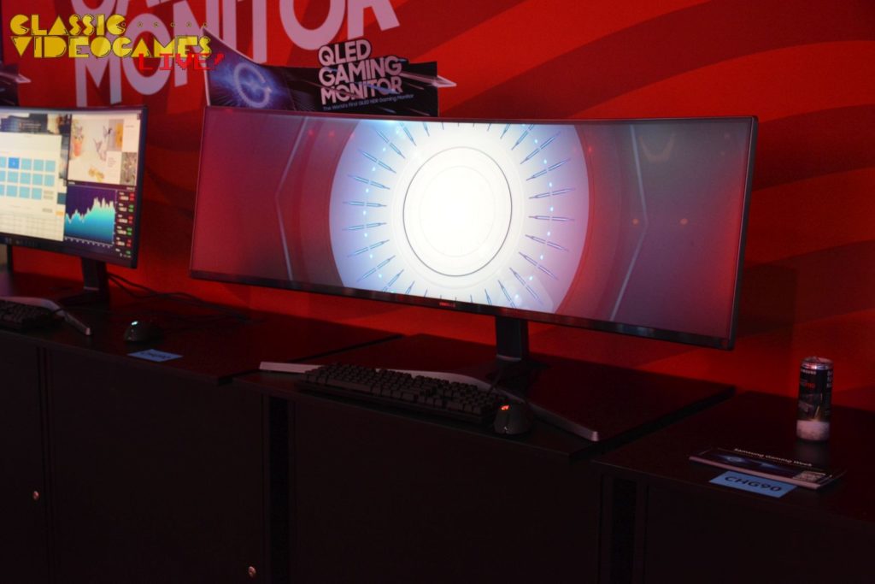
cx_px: 438
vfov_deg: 28.1
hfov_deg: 41.1
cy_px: 292
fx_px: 1167
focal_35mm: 48
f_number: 4
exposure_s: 1/30
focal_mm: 32
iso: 1800
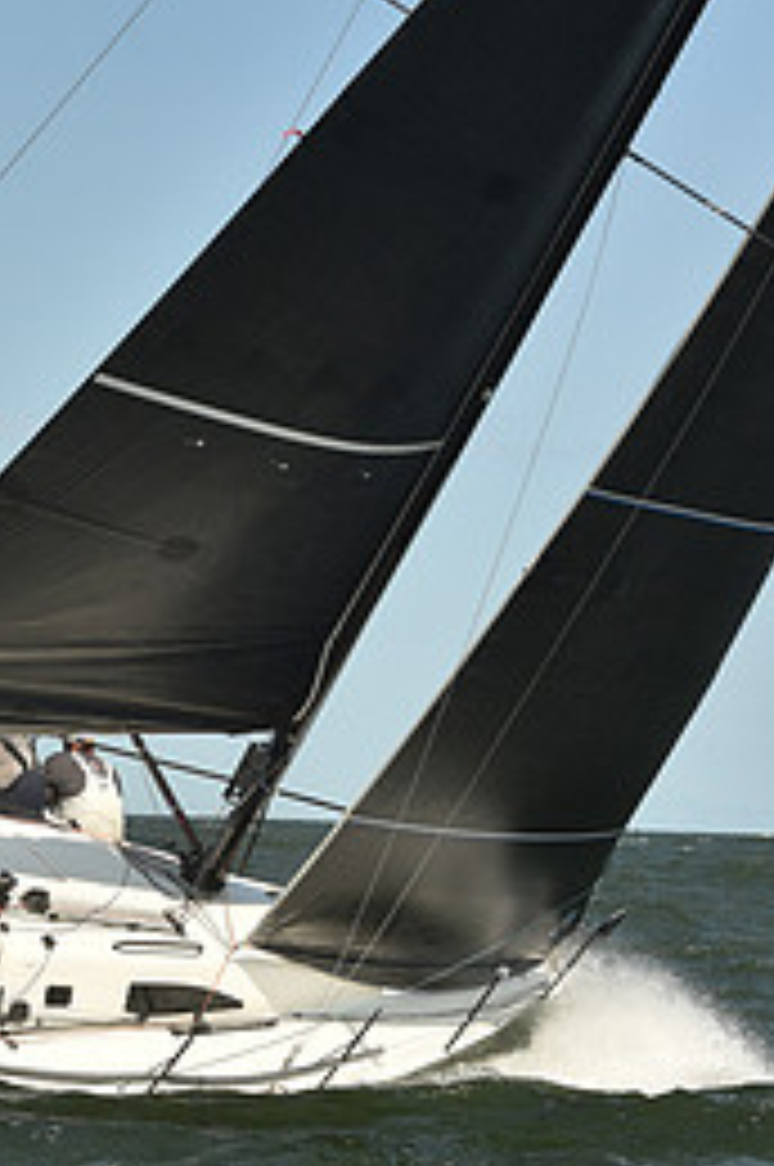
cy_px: 777
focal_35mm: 157
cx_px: 45
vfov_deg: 13.1
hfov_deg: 8.7
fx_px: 5076
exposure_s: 1/800
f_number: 10
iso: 250
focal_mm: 70
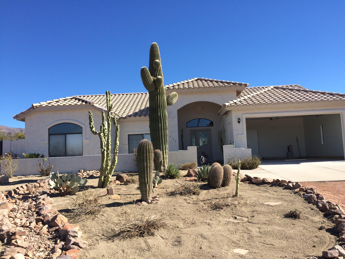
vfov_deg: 48.2
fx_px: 289
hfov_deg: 61.7
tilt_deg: +4.1
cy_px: 130
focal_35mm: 29
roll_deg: +3.3
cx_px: 172
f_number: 2.2
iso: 32
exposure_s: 1/1642
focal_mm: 4.15
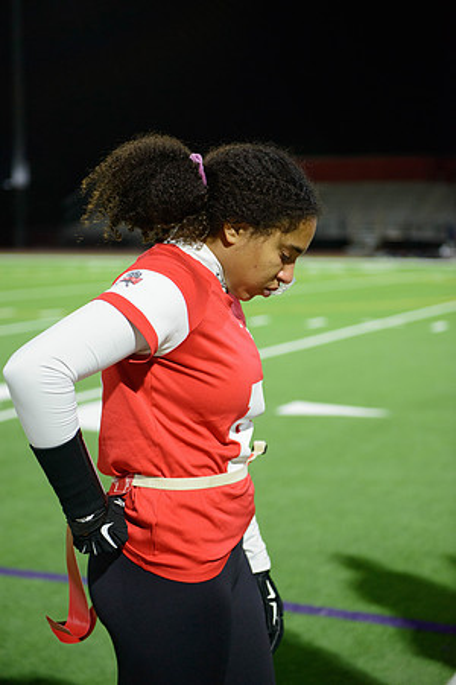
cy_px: 342
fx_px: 1254
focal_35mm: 66
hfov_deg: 20.6
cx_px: 228
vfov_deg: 30.5
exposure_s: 1/320
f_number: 2.8
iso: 3200
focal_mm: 66
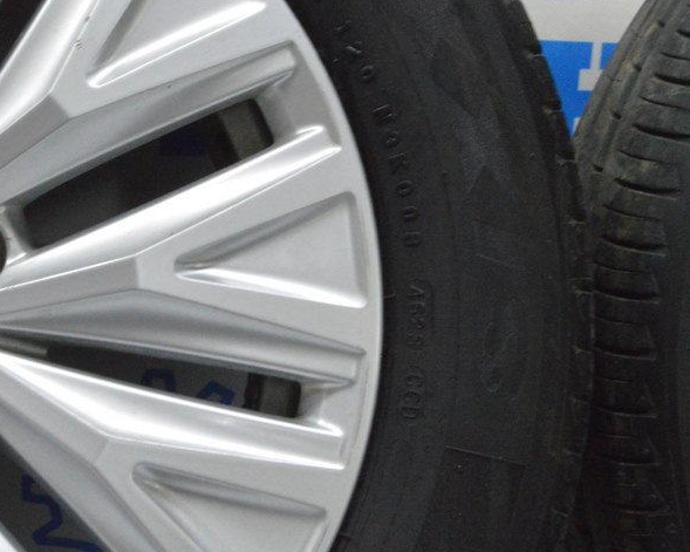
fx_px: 1899
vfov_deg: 16.5
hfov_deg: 20.5
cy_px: 270
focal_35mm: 93
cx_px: 200
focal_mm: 38
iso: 6400
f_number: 20
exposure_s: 1/20
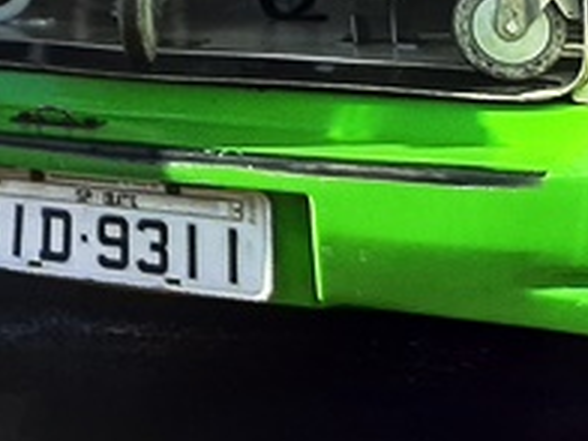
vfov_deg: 12.1
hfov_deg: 15.1
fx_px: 1869
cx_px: -531
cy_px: -411
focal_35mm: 110
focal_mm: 3.93
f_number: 1.7
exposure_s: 1/2237
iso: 40
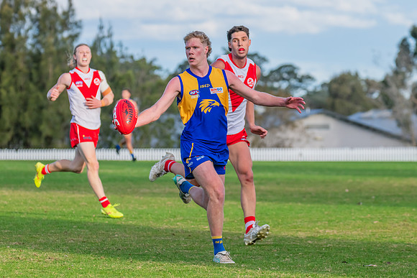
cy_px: 132
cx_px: 204
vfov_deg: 5.5
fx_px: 2885
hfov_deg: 8.3
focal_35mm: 249
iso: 800
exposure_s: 1/1250
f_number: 7.1
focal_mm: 210
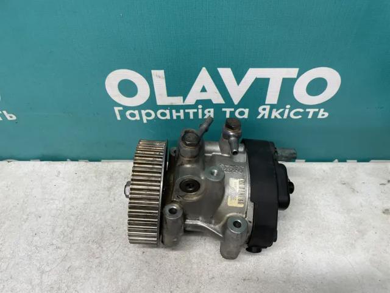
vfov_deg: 53.1
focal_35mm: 26
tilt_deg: -48.2
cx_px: 195
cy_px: 146
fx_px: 293
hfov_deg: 67.3
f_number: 1.6
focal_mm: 4.2
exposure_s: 1/100
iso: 100
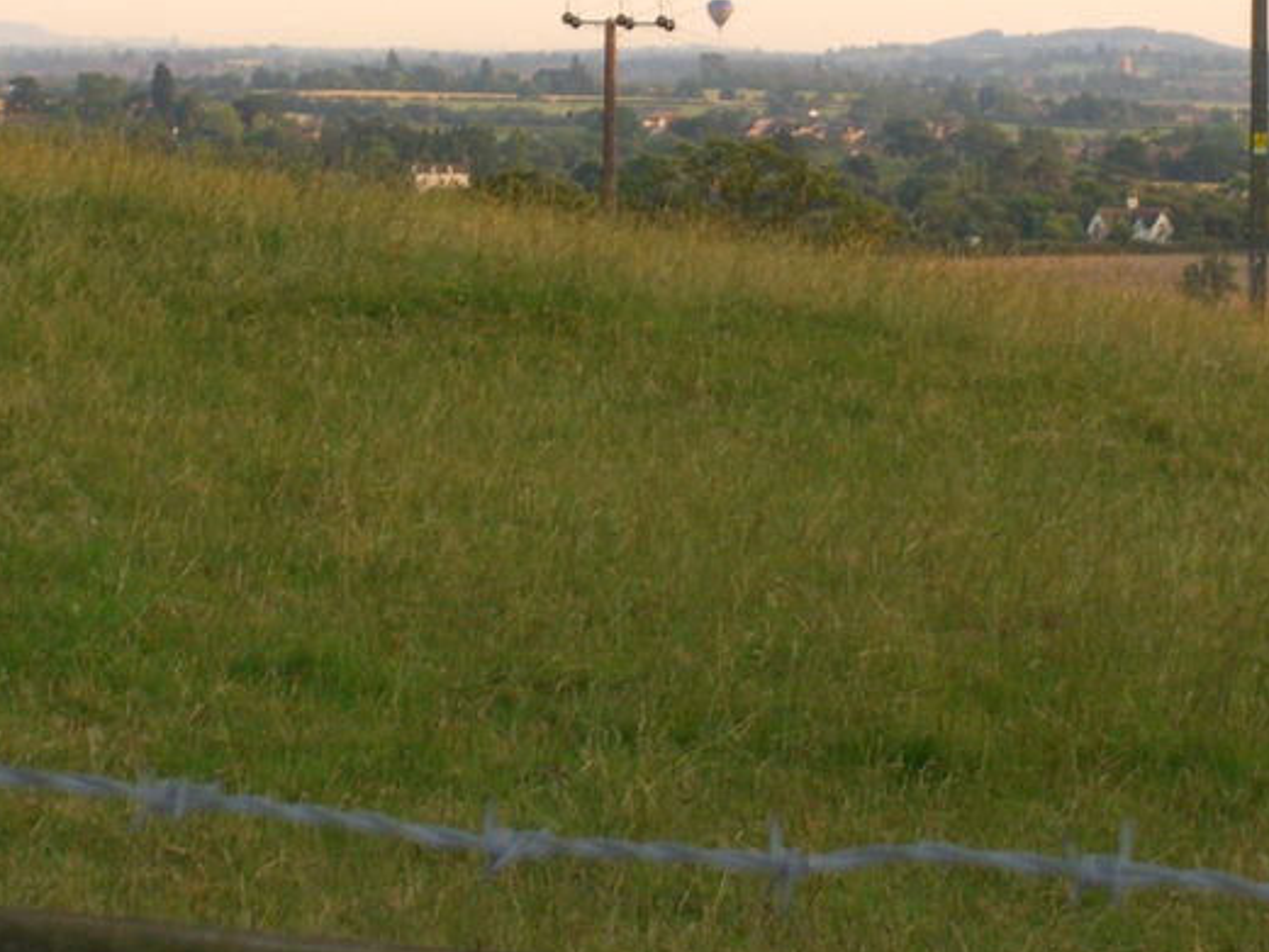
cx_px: 711
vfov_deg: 6.6
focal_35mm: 224
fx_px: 8214
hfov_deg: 8.8
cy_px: 49
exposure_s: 1/100
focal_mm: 23.7
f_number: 5.1
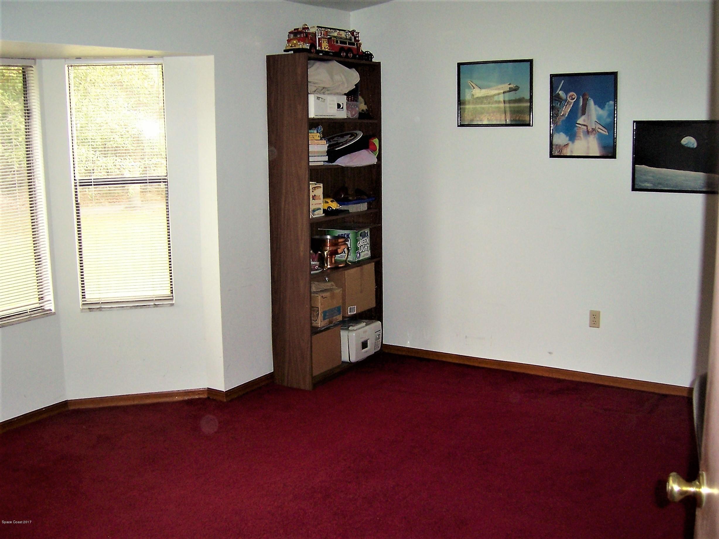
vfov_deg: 39.7
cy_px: 270
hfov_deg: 51.4
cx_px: 360
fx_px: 748
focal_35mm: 36
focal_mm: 6
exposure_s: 1/60
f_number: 3
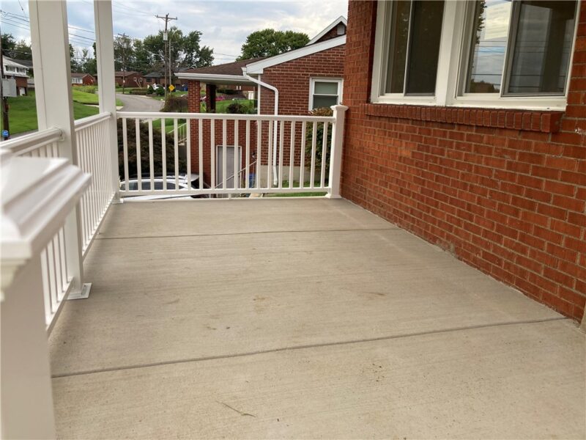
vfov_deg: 49.7
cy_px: 220
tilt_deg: -13.0
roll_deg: -2.2
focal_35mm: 28
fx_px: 474
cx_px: 293
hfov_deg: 63.4
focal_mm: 3.99
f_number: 1.8
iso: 20
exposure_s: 1/287
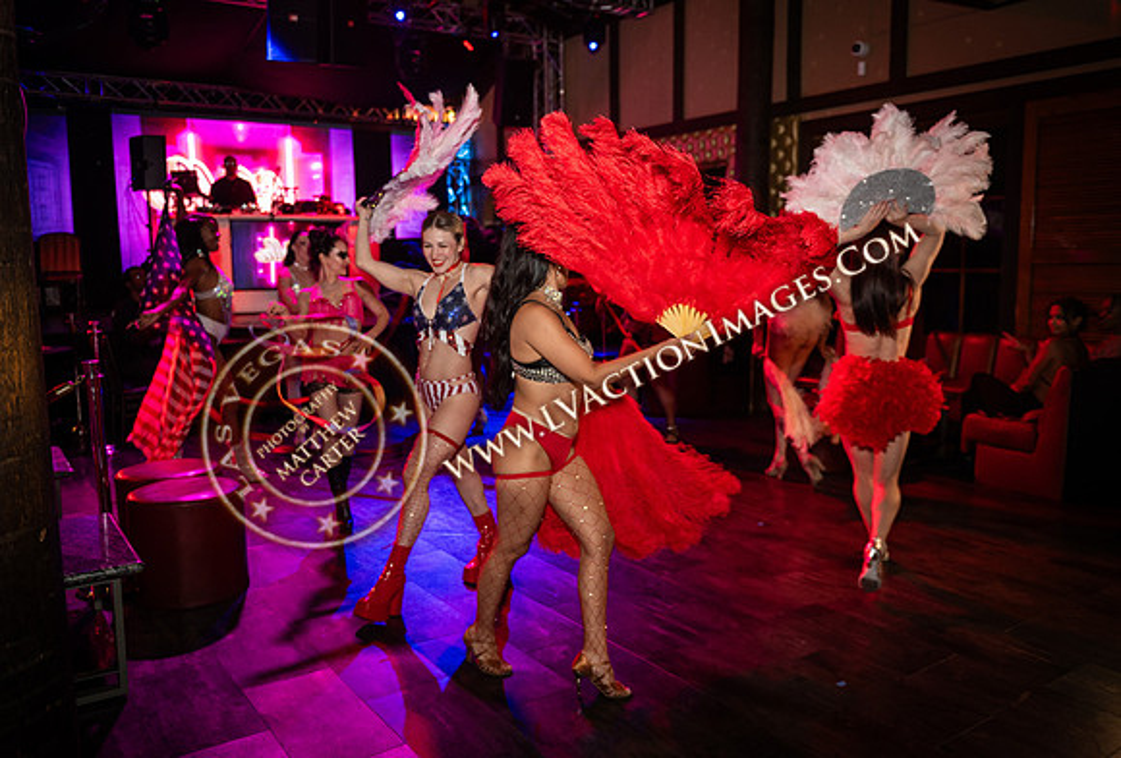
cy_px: 381
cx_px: 547
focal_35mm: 30
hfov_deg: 62.3
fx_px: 928
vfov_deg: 44.4
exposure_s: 1/100
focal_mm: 29
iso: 1250
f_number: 2.8
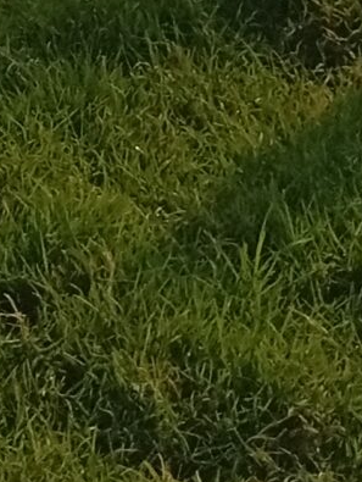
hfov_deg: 7.6
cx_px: -656
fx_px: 2436
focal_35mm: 175
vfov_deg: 9.9
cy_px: -696
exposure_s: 1/1307
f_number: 1.8
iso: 51
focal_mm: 3.84
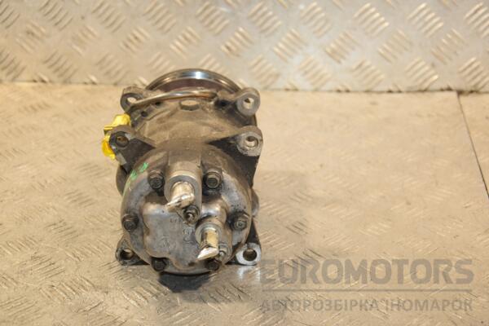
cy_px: 163
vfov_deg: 18.2
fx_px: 1019
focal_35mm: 75
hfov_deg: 27.0
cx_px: 244
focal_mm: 50
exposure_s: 1/200
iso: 800
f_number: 5
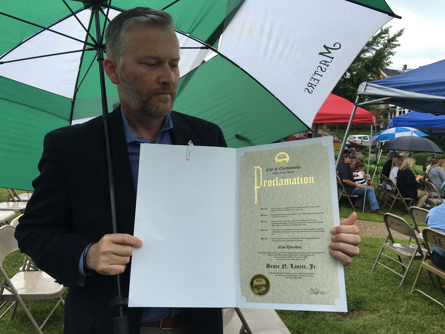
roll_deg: -3.8
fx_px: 373
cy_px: 167
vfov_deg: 48.2
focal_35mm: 29
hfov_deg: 61.7
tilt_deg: -1.6
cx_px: 222
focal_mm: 4.15
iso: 25
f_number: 2.2
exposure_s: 1/422
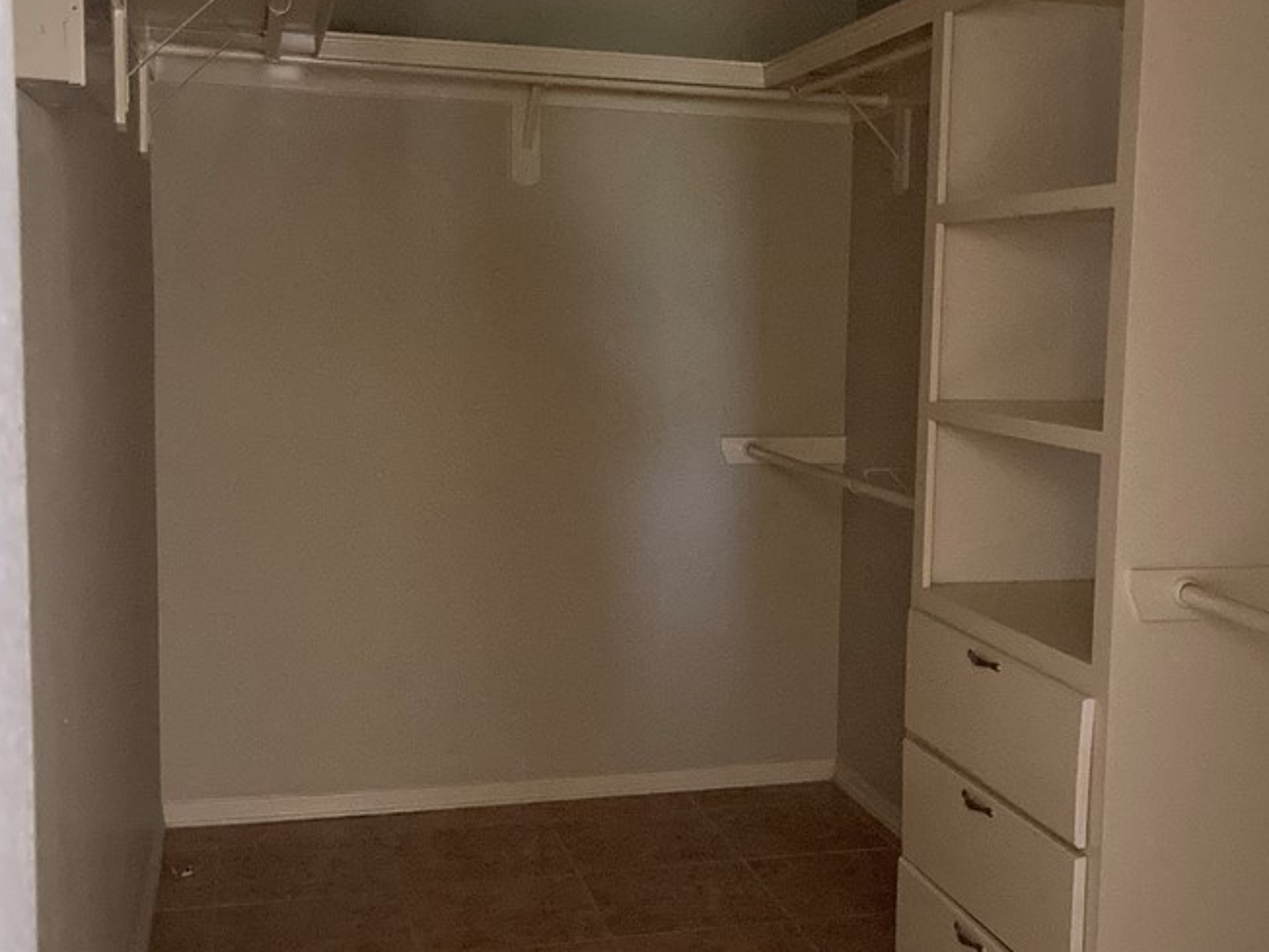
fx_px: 1613
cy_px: 504
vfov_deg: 32.9
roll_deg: -0.3
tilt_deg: -7.4
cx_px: 780
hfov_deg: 42.7
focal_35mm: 44
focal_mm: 3.99
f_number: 1.8
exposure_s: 1/15
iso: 1250
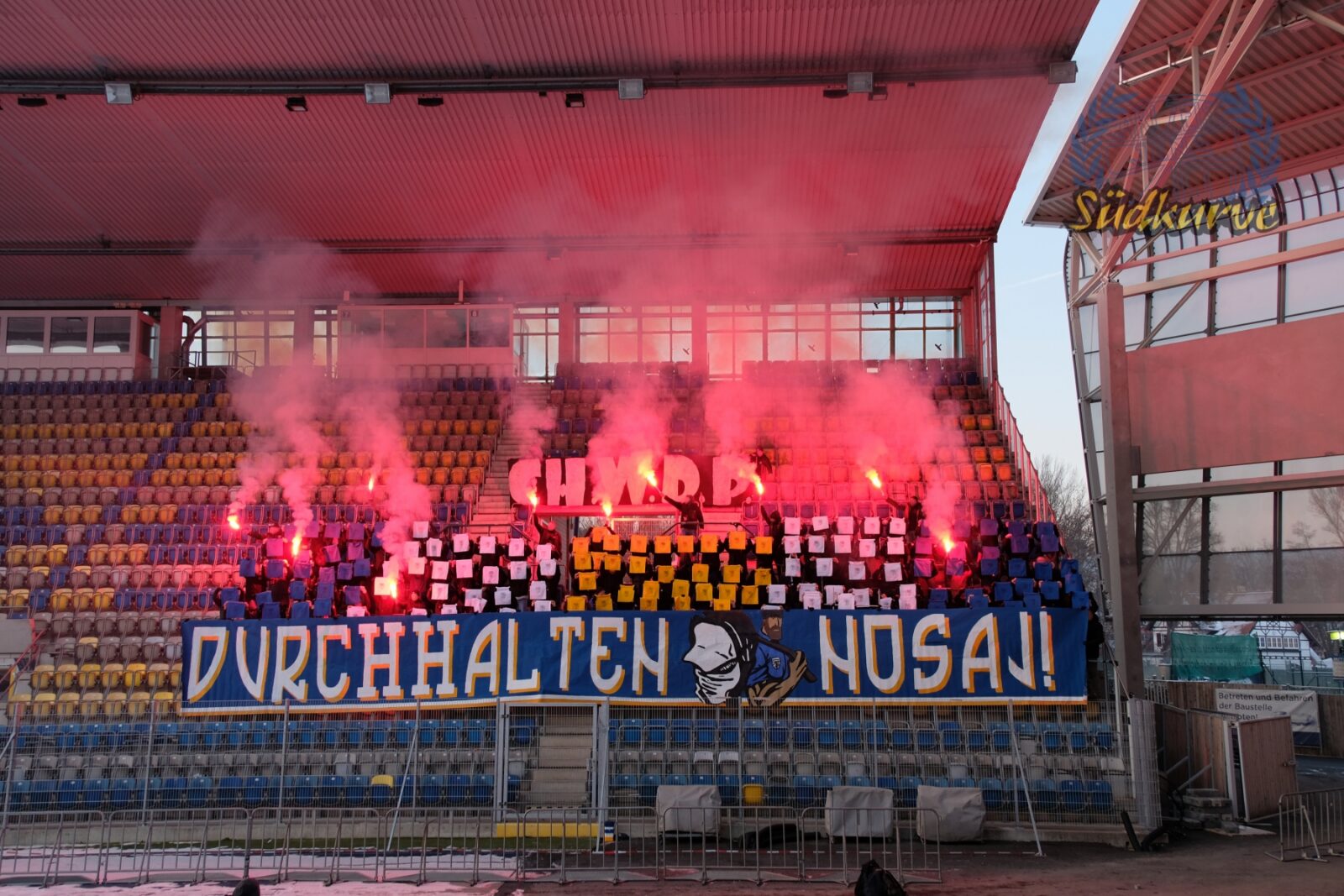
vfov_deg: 41.1
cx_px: 672
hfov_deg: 58.7
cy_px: 448
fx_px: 1195
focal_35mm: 32
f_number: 4.5
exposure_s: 1/125
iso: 400
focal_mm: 21.5
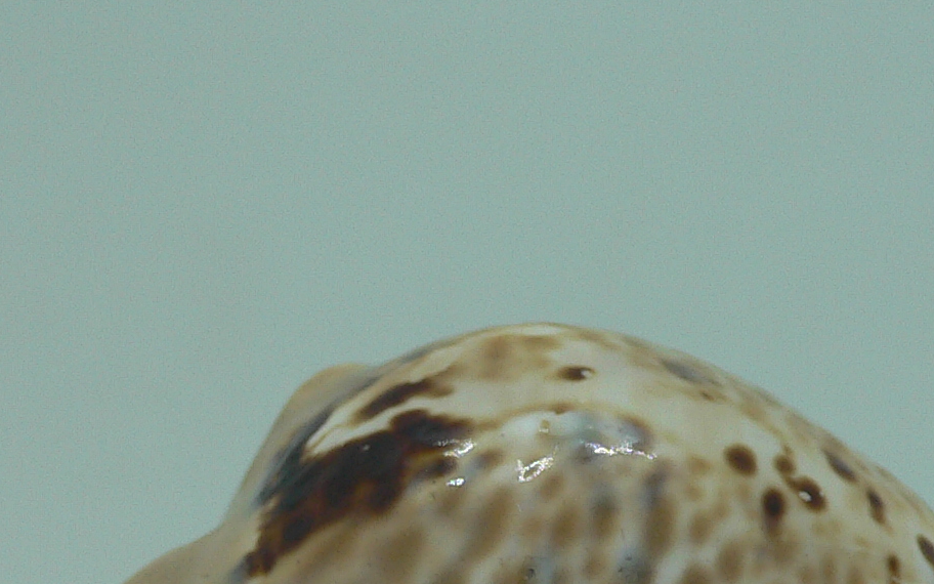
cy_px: 721
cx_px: 610
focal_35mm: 82
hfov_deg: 25.1
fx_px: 2087
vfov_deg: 15.3
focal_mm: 4.6
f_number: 2.8
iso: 80
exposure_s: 1/60
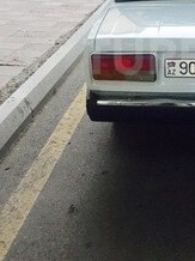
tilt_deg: -12.9
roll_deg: -0.6
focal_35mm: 66
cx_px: 206
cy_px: 56
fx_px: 497
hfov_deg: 21.3
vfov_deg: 28.8
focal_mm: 4.15
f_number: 2.2
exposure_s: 1/33
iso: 160
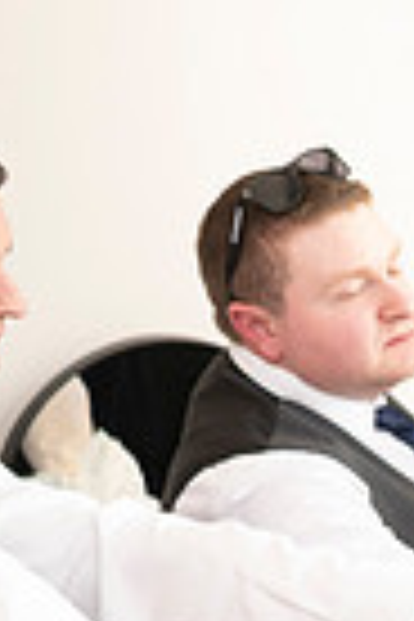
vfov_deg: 16.5
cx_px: 891
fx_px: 2104
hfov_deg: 10.2
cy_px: 612
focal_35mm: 122
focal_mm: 29
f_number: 2.8
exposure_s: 1/100
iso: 800
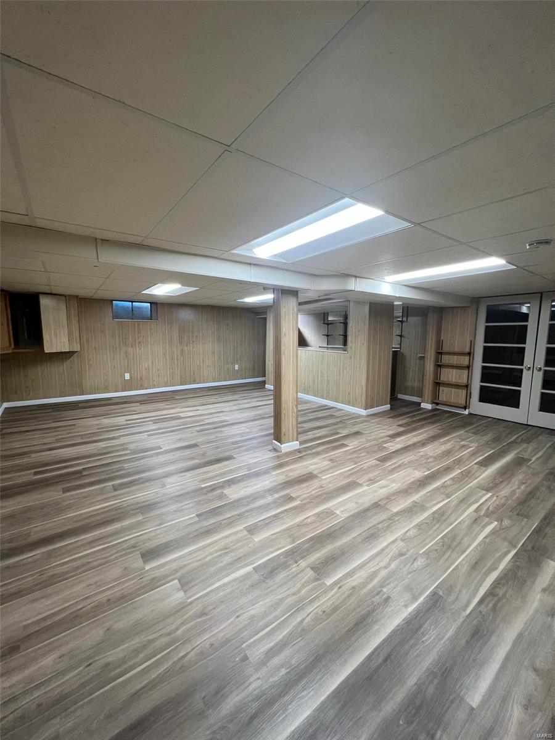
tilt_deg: -6.9
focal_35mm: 13
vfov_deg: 106.2
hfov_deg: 89.9
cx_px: 278
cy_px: 370
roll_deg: -0.4
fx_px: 278
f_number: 1.8
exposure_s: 1/120
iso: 125
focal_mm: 1.57
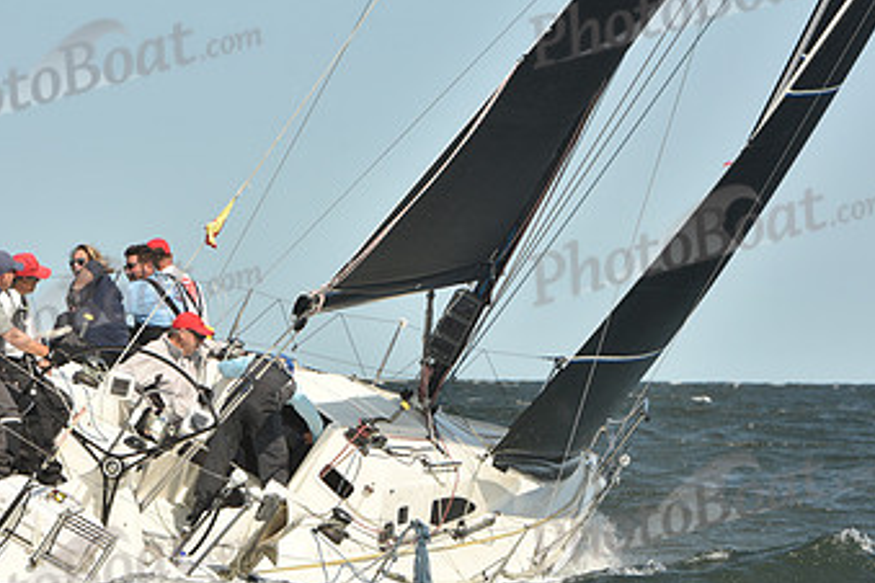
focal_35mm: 291
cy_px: 409
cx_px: 397
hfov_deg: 7.1
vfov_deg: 4.7
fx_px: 7072
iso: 250
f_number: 9
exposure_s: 1/800
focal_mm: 170
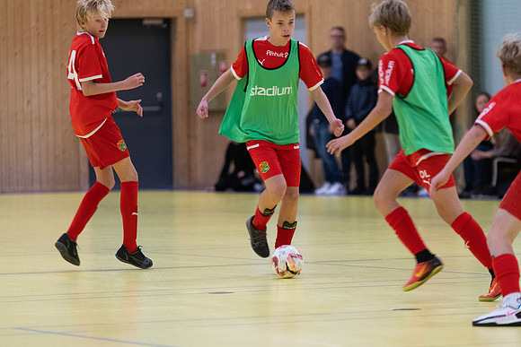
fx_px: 3800
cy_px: 174
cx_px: 260
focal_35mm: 262
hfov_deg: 7.8
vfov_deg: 5.2
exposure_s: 1/400
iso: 6400
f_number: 3.2
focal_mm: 175
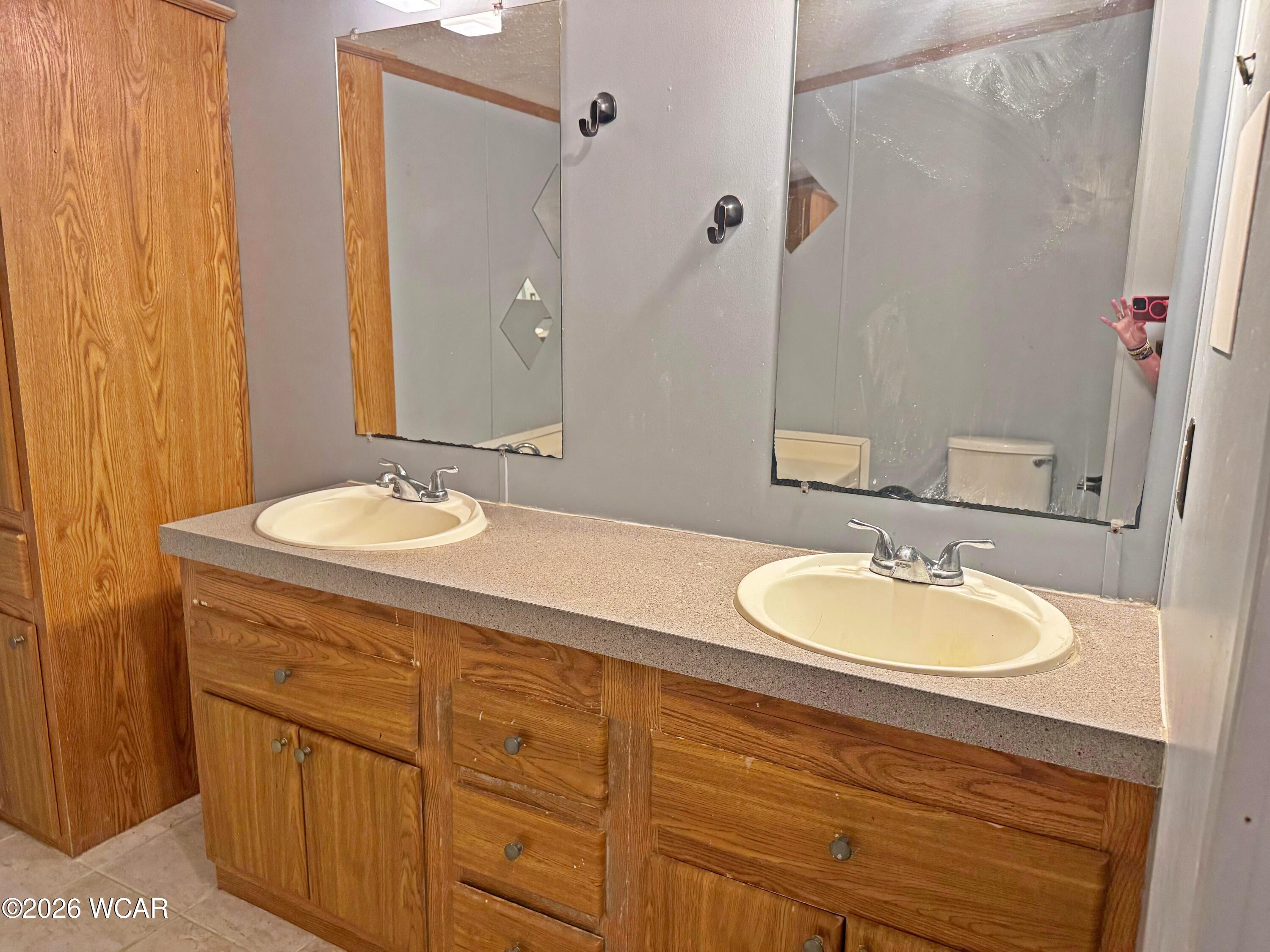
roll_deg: -0.9
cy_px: 476
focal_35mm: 24
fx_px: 881
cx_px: 635
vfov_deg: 56.8
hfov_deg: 71.6
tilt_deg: -11.0
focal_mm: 6.76
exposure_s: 1/60
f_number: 1.78
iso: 320
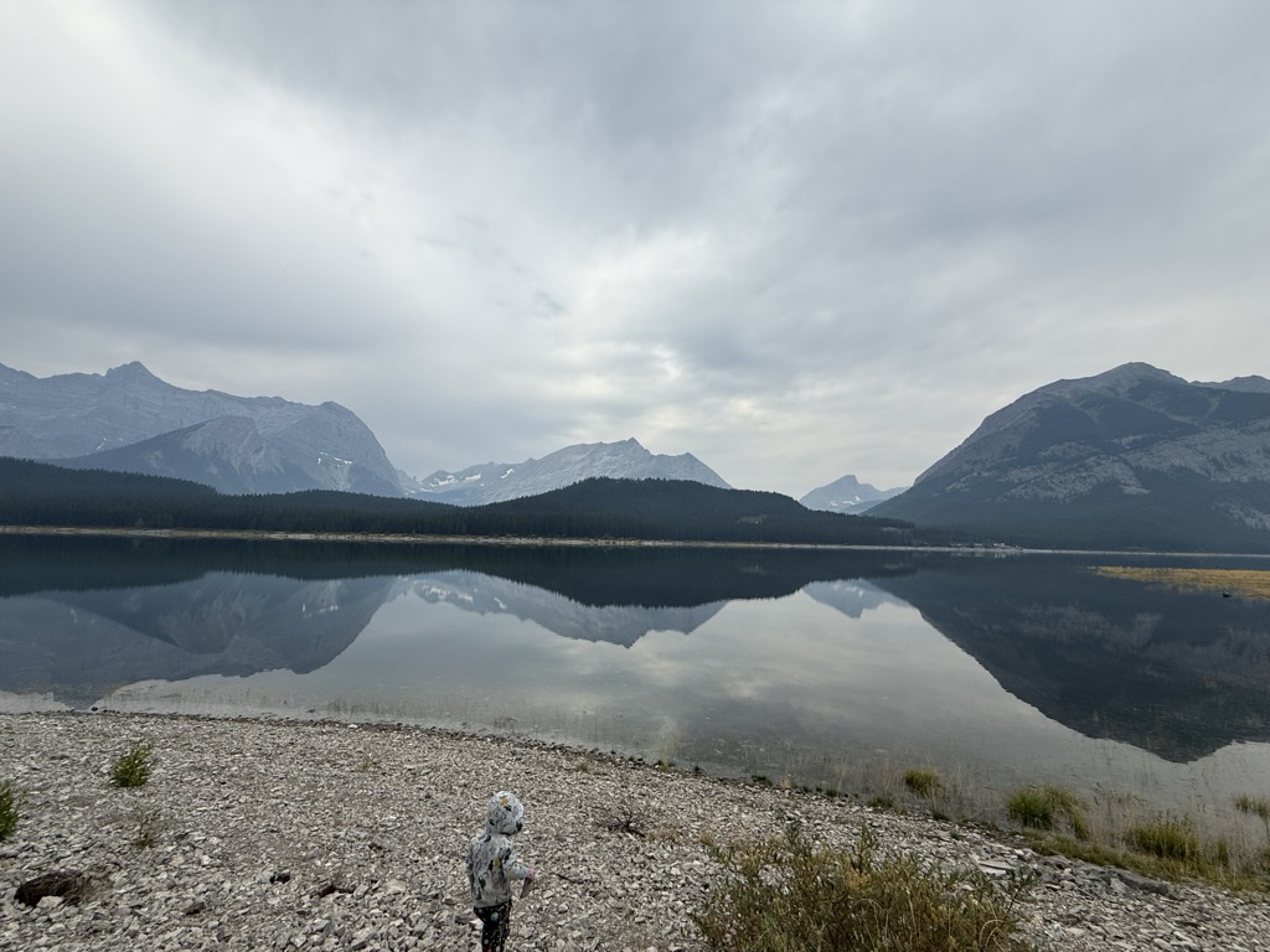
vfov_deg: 85.7
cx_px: 635
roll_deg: -1.7
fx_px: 514
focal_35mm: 14
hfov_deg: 102.1
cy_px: 476
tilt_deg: +6.6
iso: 50
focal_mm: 2.22
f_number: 2.2
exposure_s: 1/2611
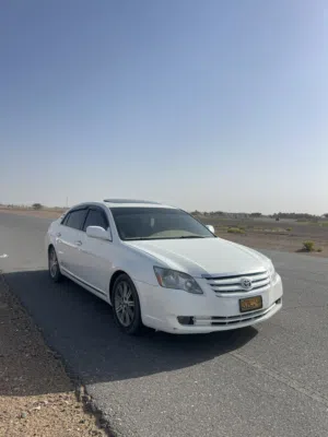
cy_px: 218
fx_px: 328
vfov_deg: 67.3
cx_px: 164
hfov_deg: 53.1
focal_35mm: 26
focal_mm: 5.7
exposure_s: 1/4630
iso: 50
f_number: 1.5
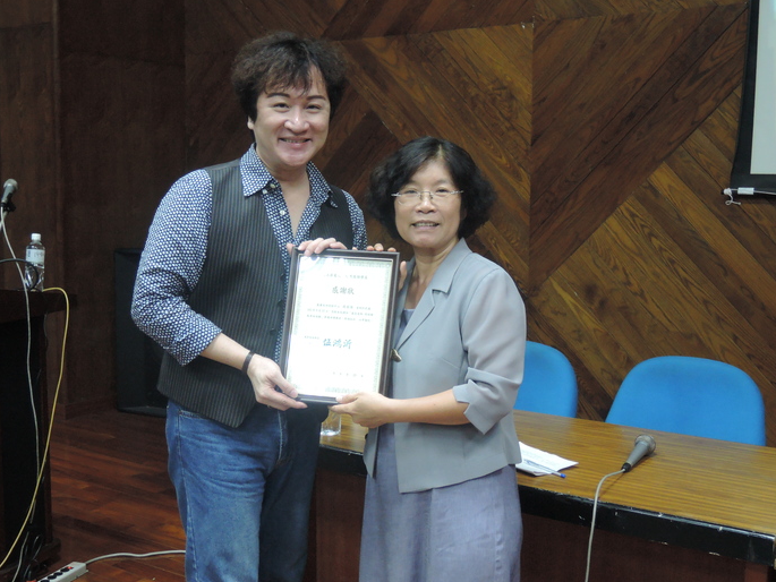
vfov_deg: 31.5
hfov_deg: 41.2
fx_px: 1031
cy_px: 292
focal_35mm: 46
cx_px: 395
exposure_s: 1/60
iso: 1250
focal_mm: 9.6
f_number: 3
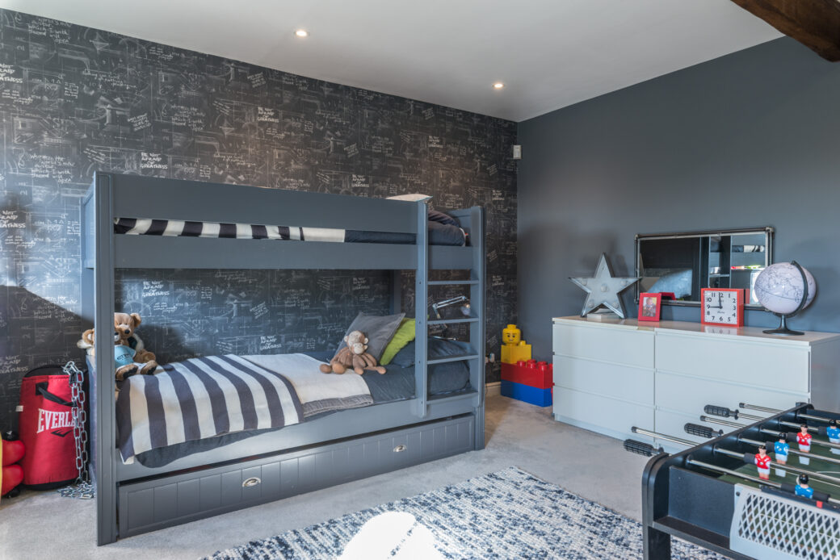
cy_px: 280
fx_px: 513
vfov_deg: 57.3
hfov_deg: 78.6
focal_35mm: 22
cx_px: 420
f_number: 7.1
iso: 200
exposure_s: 1/5
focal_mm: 22
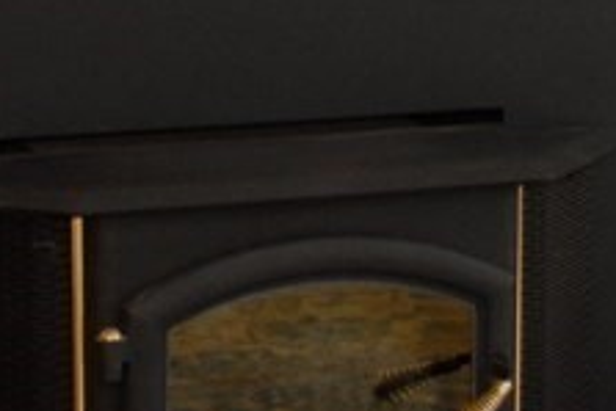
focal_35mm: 241
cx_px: 365
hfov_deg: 8.5
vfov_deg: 5.6
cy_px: -280
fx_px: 4131
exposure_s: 1/250
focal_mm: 35
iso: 400
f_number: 2.5
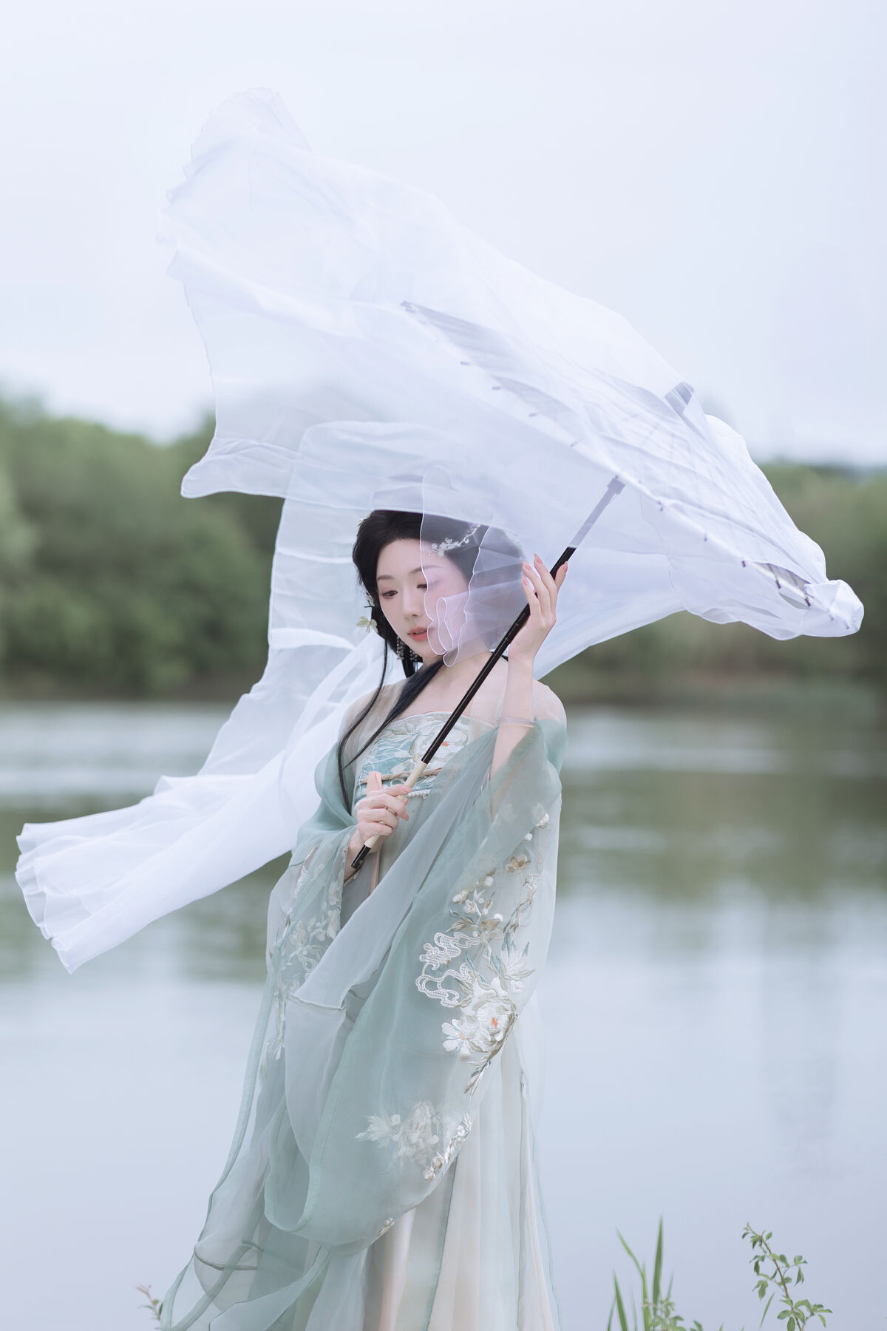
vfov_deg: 23.9
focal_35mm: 85
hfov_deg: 16.1
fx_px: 3141
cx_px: 444
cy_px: 666
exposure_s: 1/2000
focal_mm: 85
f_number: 2
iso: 100
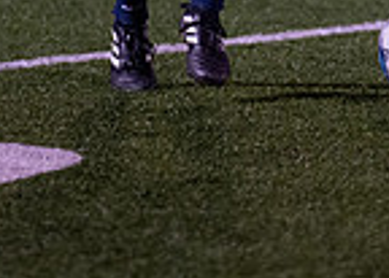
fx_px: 7803
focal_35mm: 706
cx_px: 261
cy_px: -263
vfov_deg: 2.0
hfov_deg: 2.9
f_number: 2.8
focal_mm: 158
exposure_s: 1/1000
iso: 2500
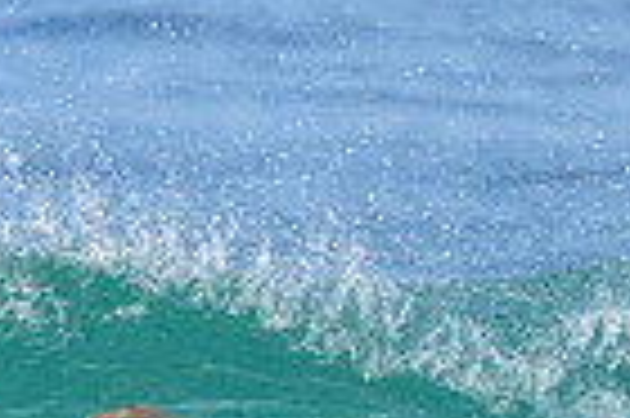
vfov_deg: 0.4
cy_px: 745
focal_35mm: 3166
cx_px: -78
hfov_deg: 0.7
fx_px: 55340
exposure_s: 1/2000
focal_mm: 660
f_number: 11
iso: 1250
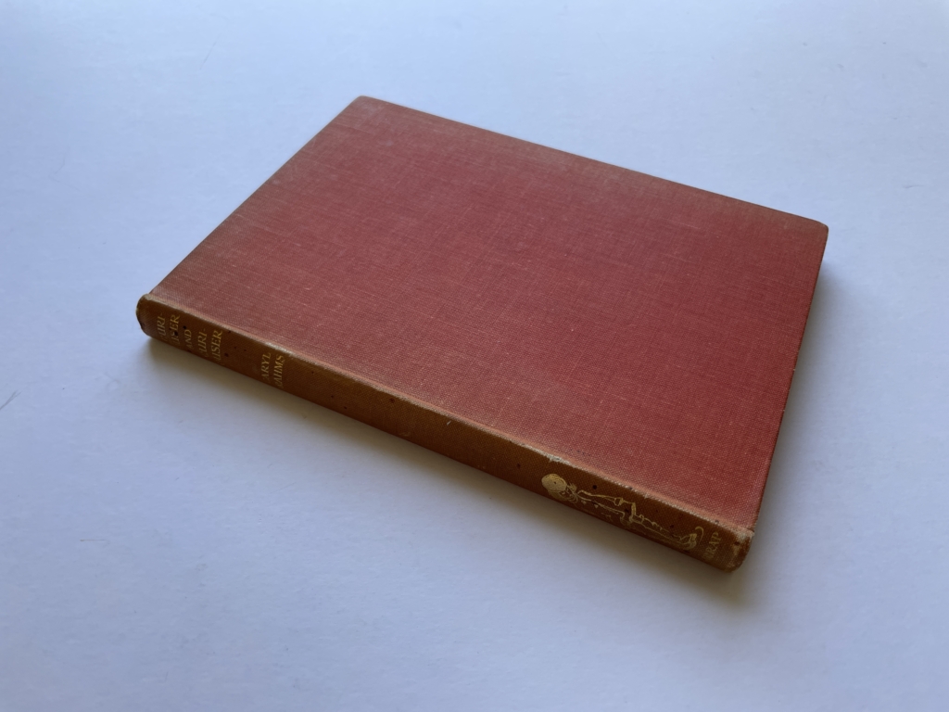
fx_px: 713
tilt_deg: -50.7
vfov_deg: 53.1
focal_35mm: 26
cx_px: 474
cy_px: 356
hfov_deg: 67.3
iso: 32
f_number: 1.6
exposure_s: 1/269
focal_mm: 4.2
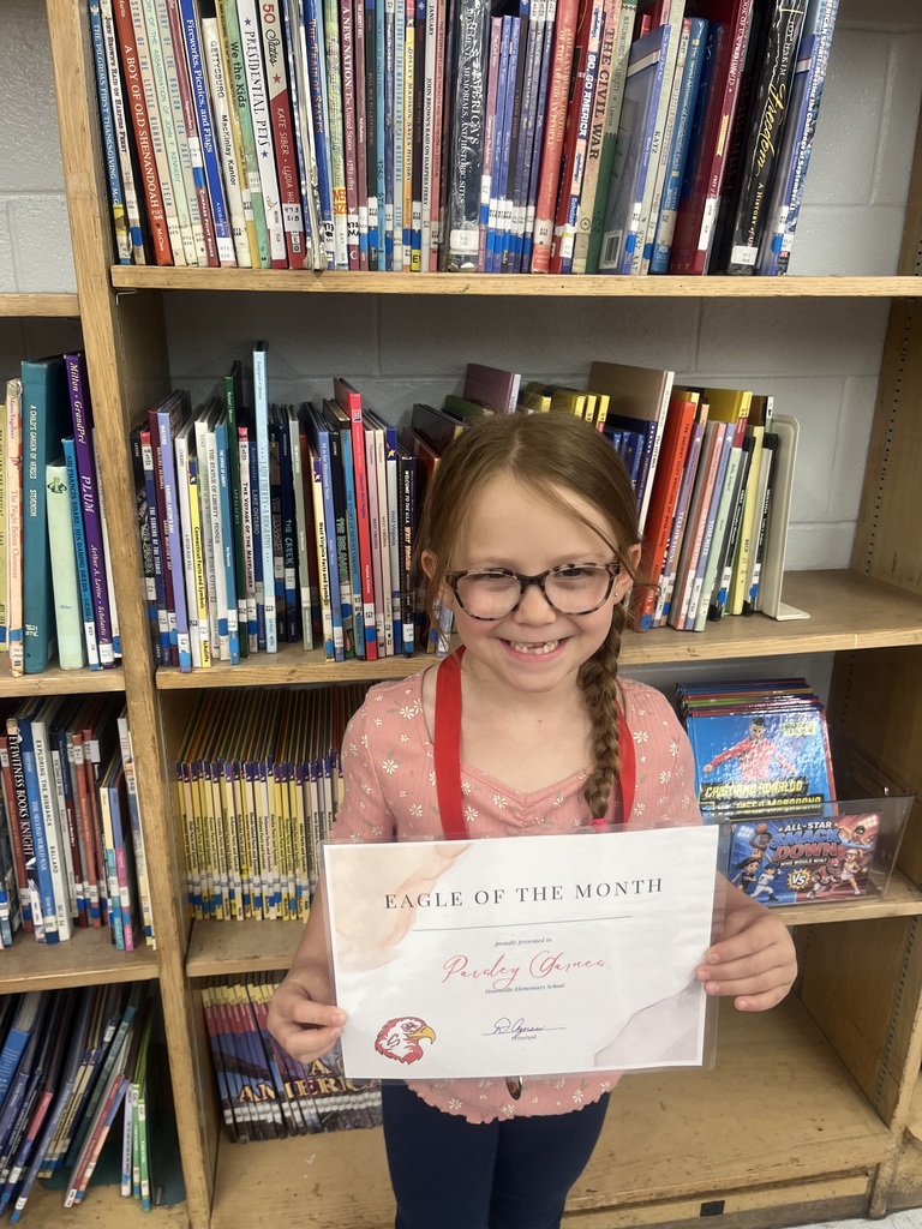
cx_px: 461
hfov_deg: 53.1
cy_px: 614
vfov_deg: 67.3
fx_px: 923
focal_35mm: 26
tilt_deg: -20.0
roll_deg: -0.4
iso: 100
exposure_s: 1/120
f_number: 1.6
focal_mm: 5.1
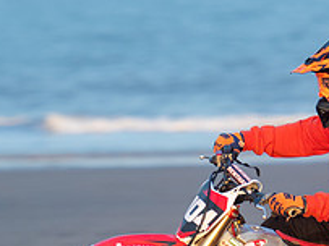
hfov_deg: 3.0
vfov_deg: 2.2
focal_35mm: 663
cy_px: 286
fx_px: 6298
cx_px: 225
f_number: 2.8
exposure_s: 1/400
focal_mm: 155
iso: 200
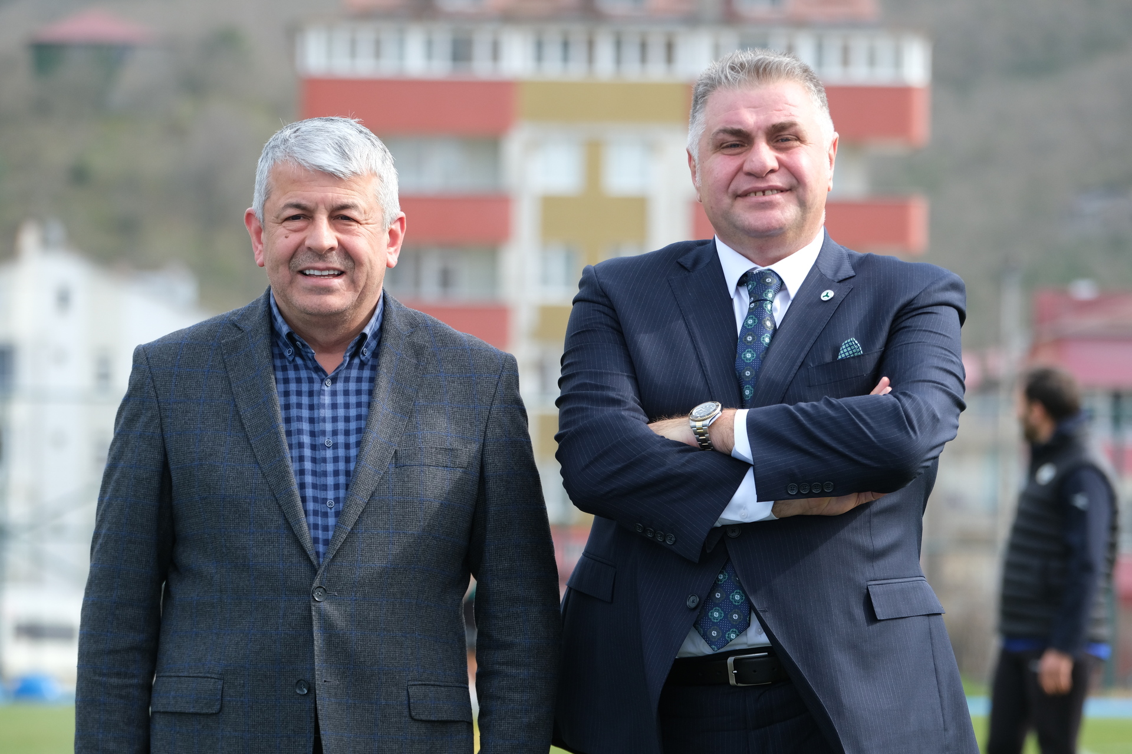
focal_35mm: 238
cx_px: 566
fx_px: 7483
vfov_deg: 5.8
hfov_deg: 8.7
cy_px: 377
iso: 500
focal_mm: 158.8
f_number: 5
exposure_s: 1/640
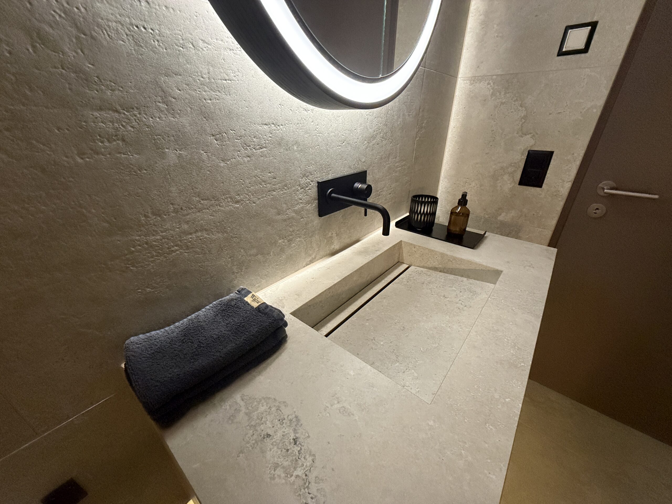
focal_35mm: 14
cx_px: 336
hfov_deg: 102.1
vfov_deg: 85.7
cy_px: 252
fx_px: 272
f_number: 2.2
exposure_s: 1/60
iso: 800
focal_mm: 2.22
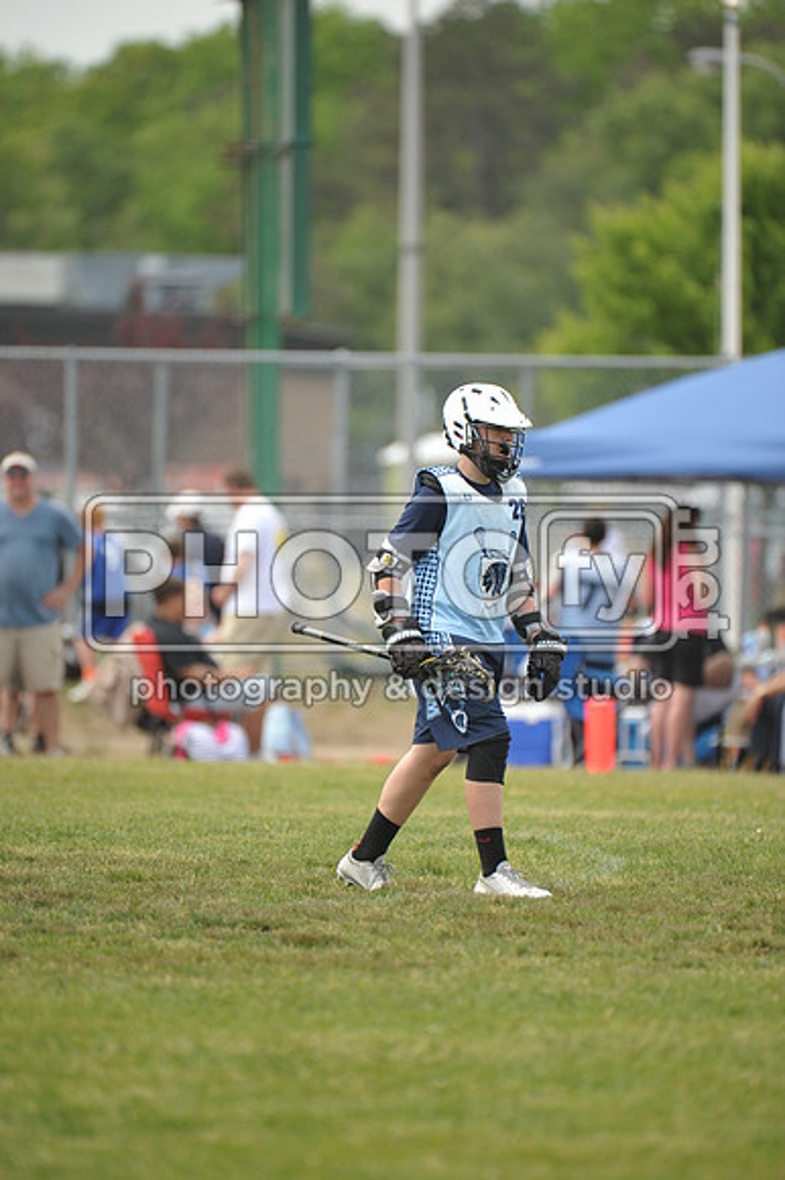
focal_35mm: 400
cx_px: 392
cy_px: 590
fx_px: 13098
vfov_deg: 5.2
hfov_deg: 3.4
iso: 800
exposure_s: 1/2000
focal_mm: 400
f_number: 4
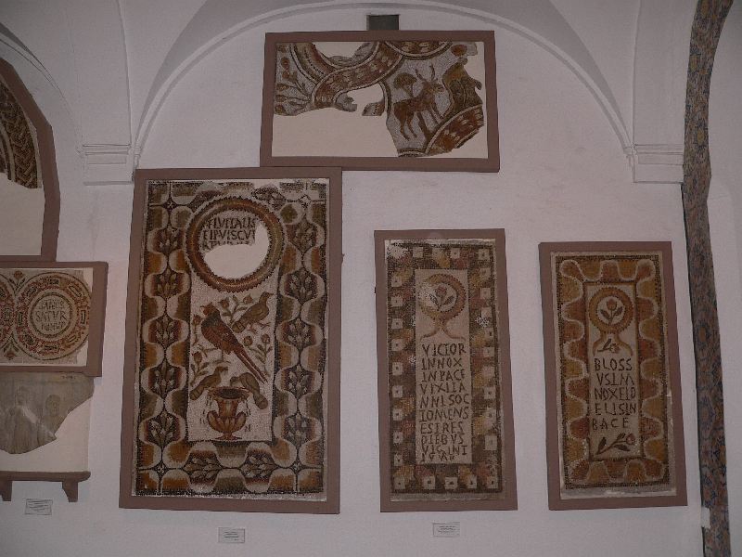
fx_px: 772
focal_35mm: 36
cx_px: 371
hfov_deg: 51.4
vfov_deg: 39.7
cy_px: 278
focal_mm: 6
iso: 80
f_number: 2.8
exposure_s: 1/60
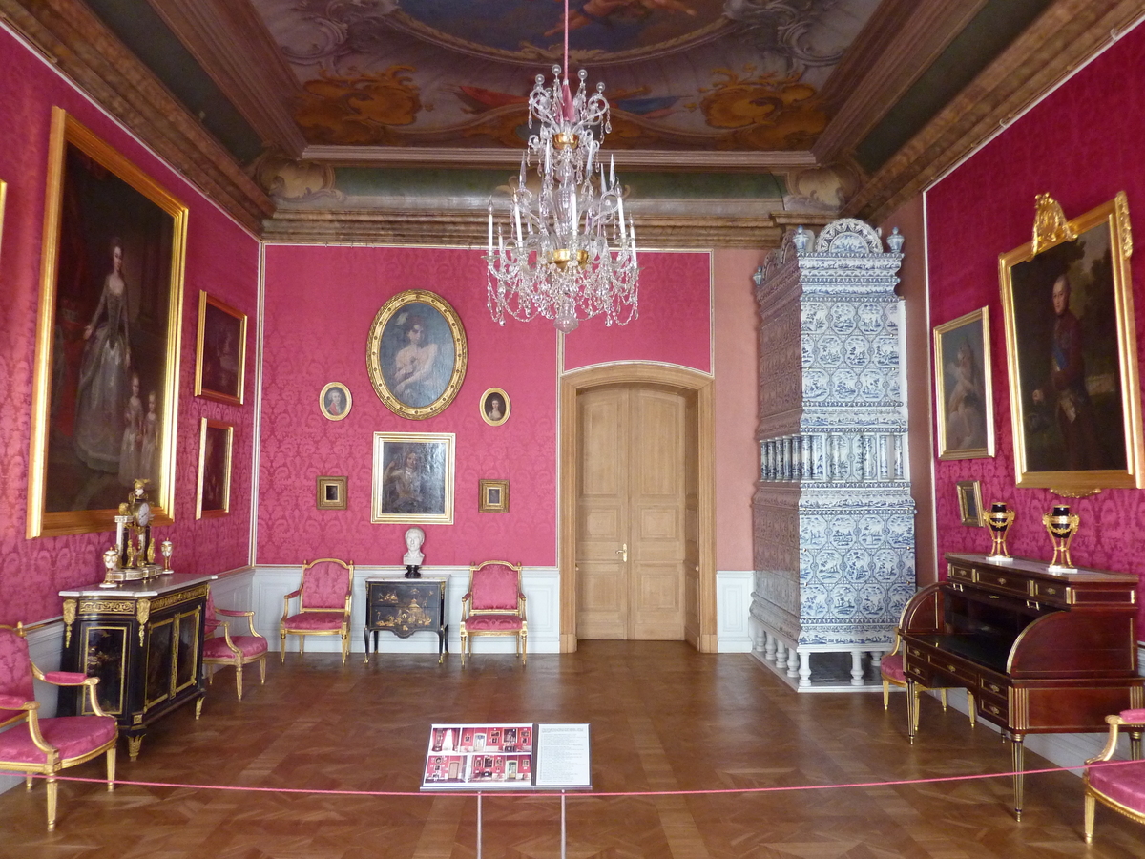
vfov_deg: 54.9
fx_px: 827
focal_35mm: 25
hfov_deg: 69.4
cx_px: 572
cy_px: 430
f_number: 3.3
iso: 320
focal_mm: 4.1
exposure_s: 1/30
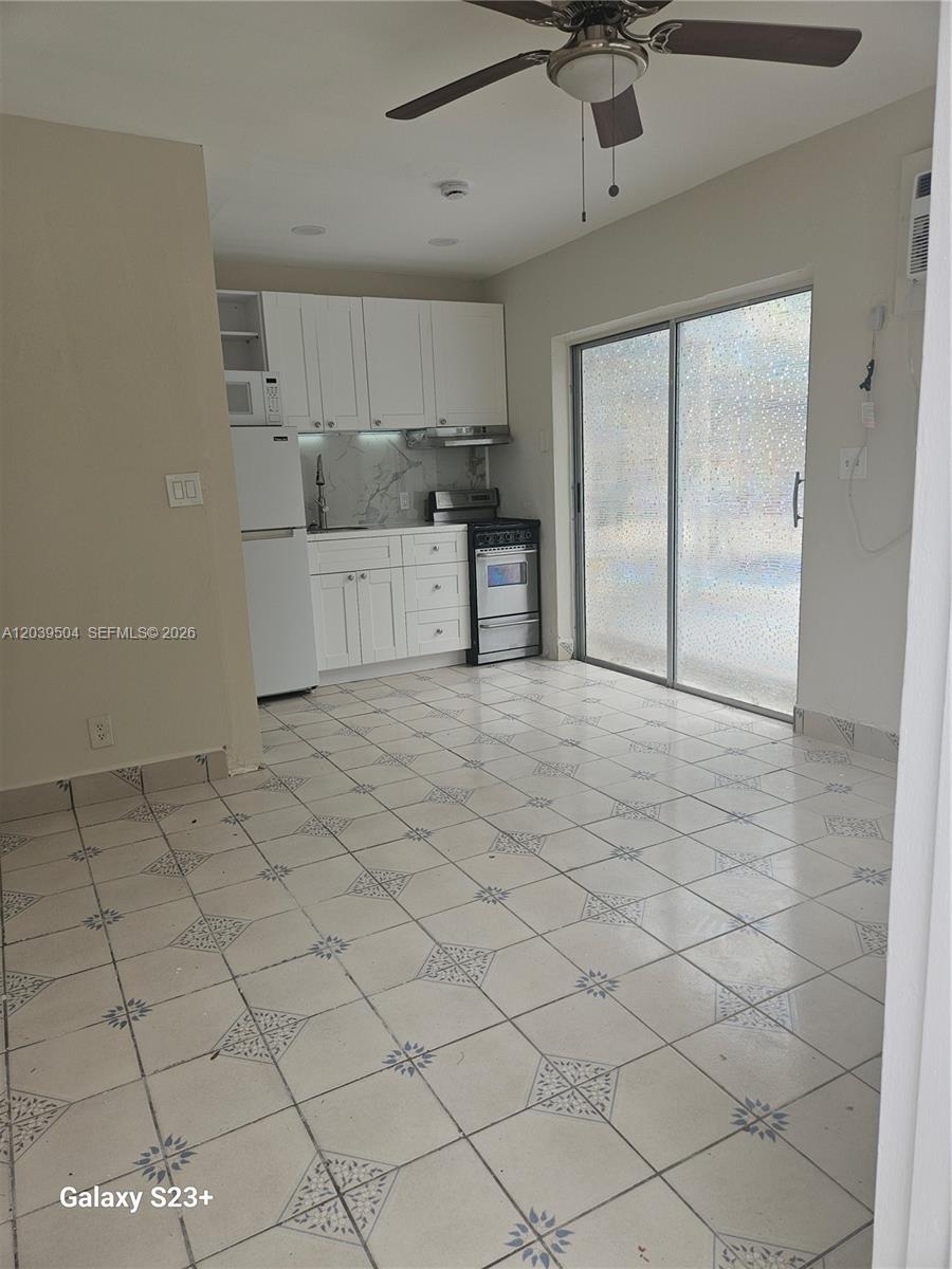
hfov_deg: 58.9
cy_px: 634
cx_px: 476
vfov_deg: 73.9
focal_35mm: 23
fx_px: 843
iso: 40
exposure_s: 1/451
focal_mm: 5.4
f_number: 1.8
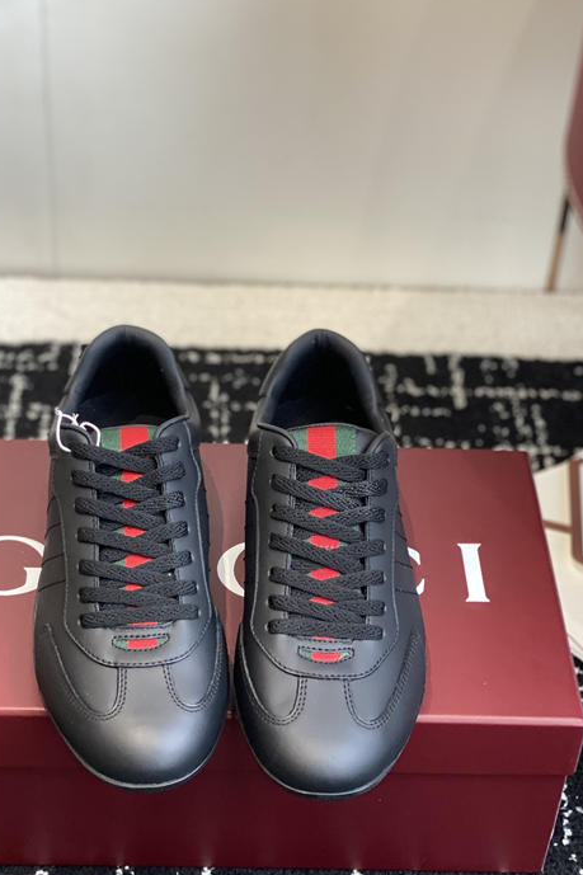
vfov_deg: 29.7
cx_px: 234
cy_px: 441
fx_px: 1653
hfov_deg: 20.0
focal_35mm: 68
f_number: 2
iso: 125
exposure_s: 1/122
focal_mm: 6
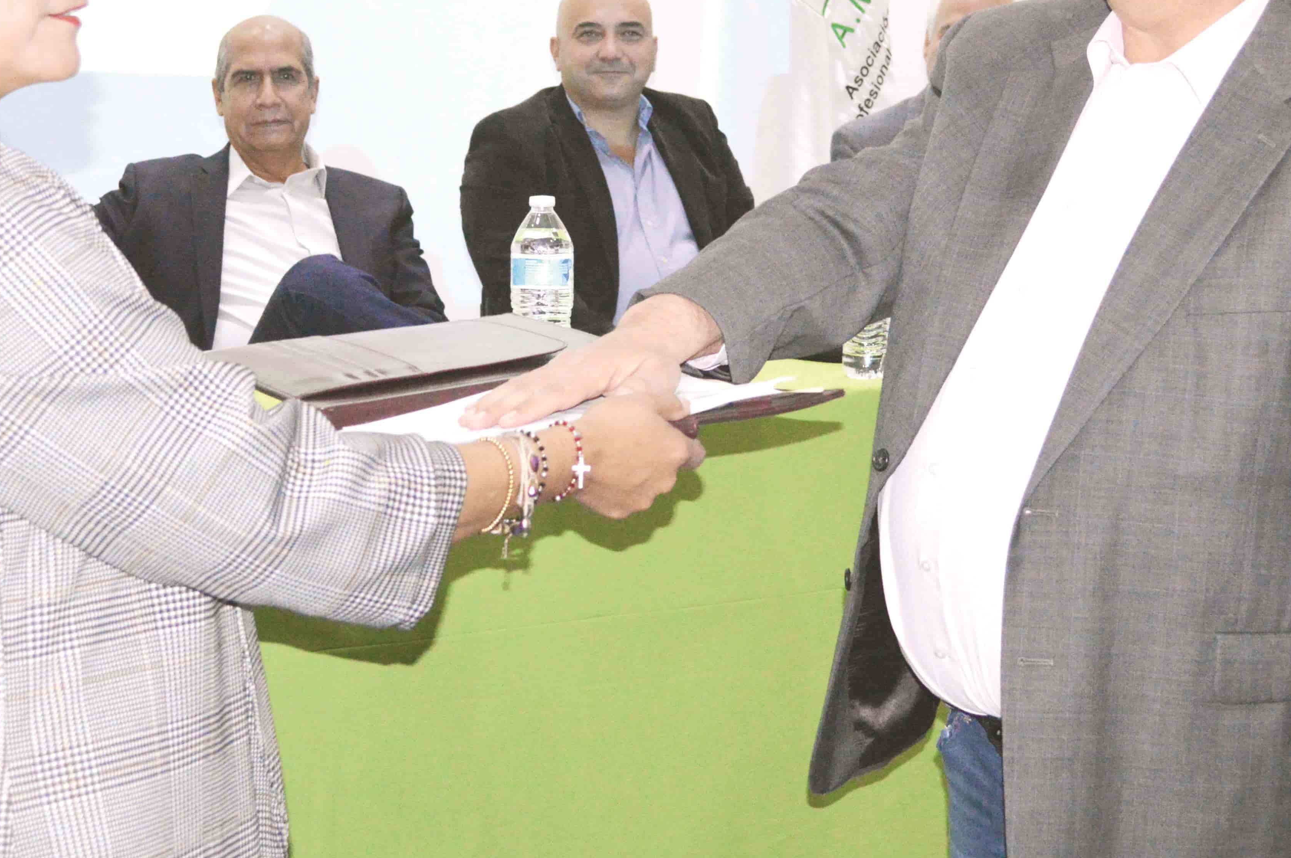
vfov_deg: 18.1
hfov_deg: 27.0
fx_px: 2687
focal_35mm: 75
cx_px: 639
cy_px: 303
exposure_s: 1/60
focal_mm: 28
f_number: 4.5
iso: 2200
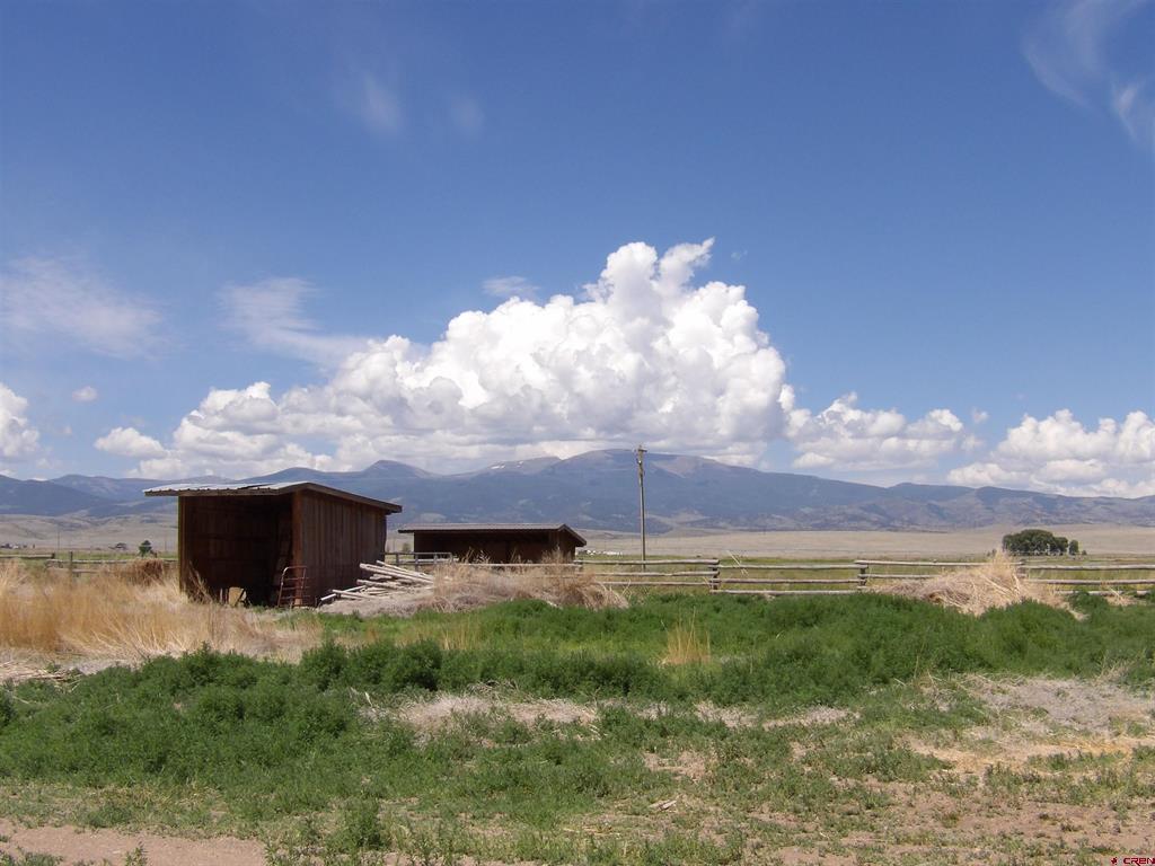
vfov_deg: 31.5
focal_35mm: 46
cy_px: 433
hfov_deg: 41.2
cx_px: 578
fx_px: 1535
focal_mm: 8.2
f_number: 7.6
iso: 100
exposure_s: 1/338
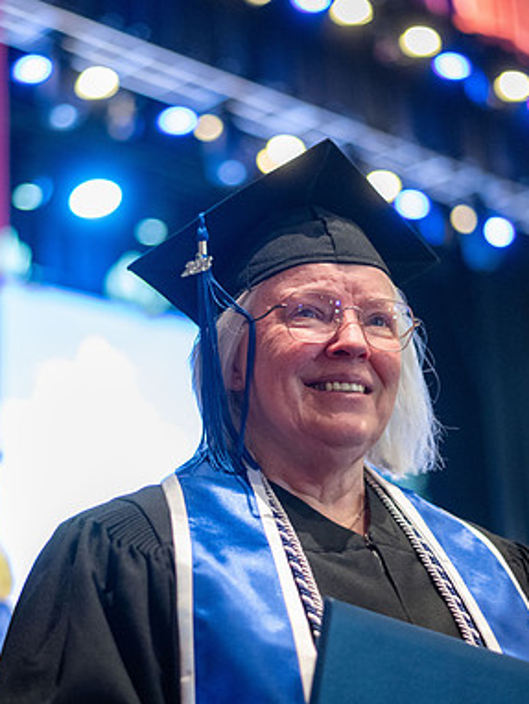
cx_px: 203
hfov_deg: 20.2
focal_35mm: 73
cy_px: 355
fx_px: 1486
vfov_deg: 26.7
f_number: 1.8
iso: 3200
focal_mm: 50
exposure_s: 1/125
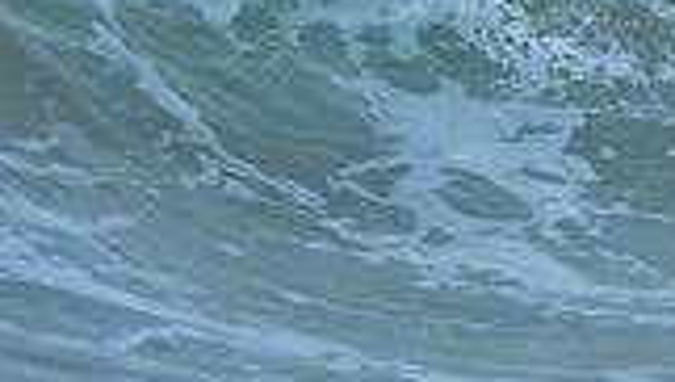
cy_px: 48
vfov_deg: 0.3
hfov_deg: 0.5
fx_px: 74257
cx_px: 917
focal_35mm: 4144
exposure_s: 1/2000
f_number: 6.3
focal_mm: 800
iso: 500
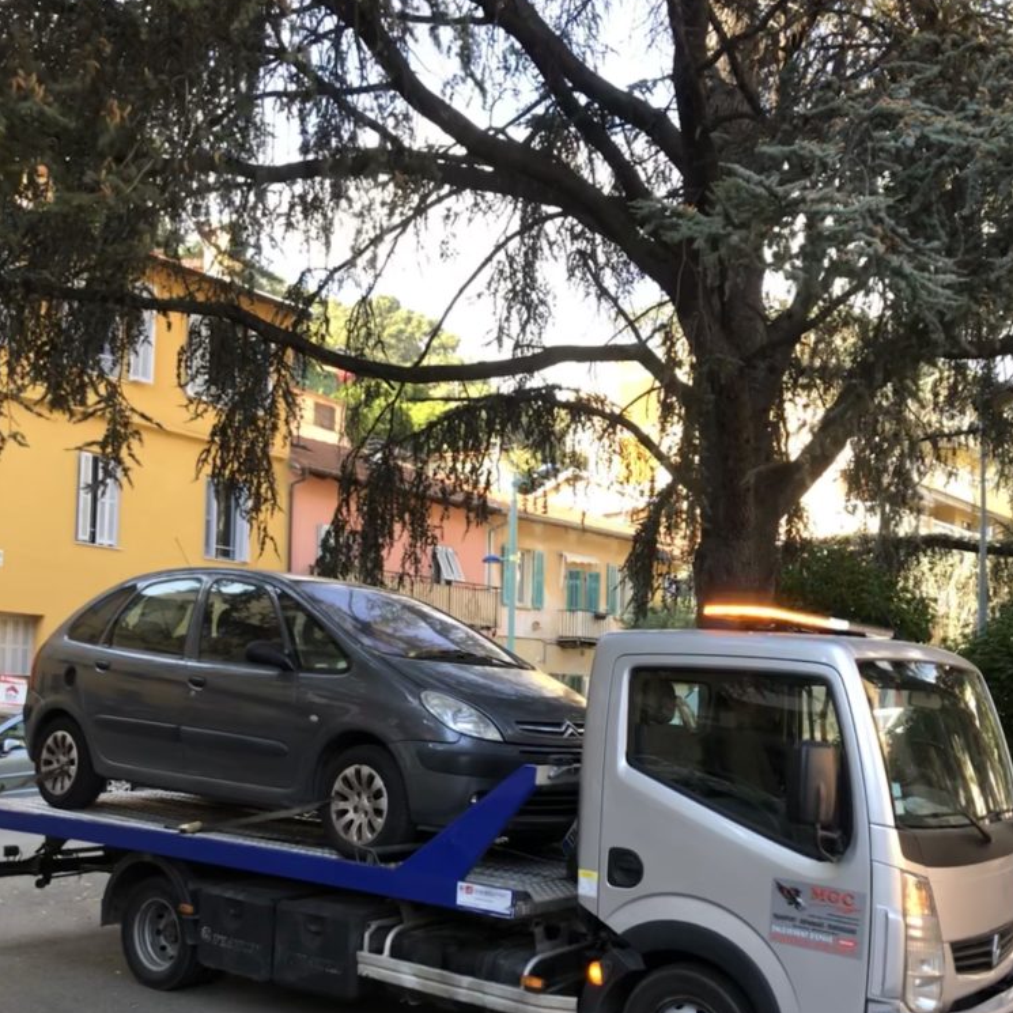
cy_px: 659
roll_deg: -1.3
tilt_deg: +1.8
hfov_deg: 48.4
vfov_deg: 47.8
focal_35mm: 34
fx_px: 1126
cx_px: 498
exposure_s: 1/128
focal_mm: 3.99
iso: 20
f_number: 1.8
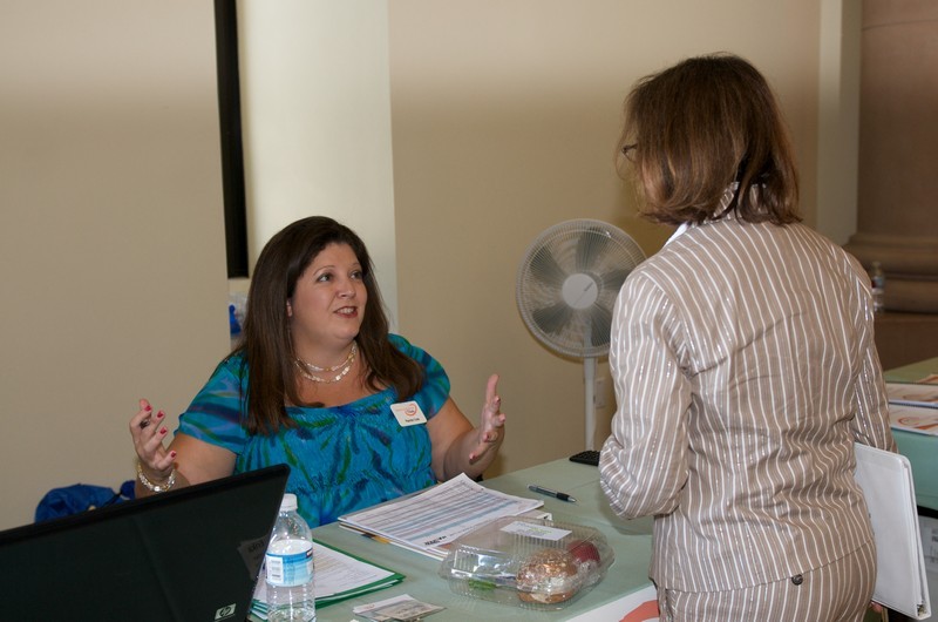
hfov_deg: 41.2
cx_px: 469
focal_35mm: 48
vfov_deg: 28.0
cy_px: 311
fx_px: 1248
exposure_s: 1/100
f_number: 3.2
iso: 400
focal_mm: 32
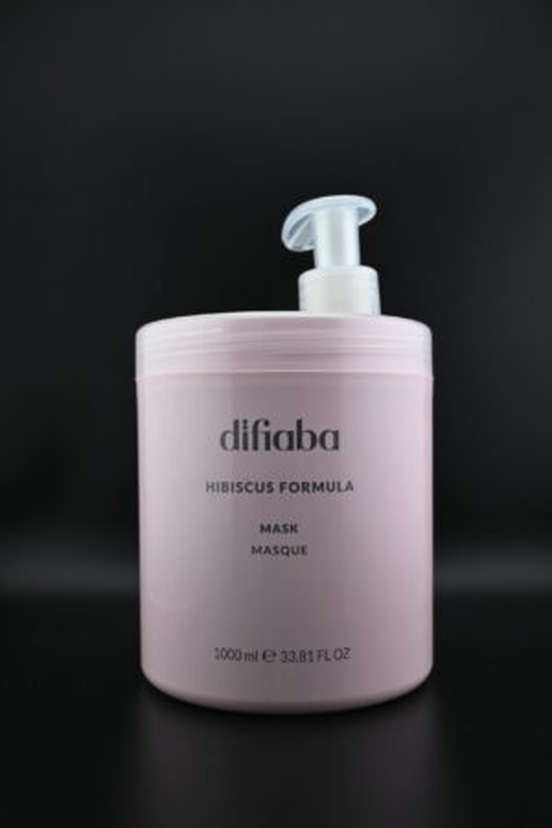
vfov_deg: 55.1
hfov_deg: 38.4
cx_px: 276
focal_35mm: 34
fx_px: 793
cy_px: 414
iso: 400
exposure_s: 1/200
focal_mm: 23
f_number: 4.2
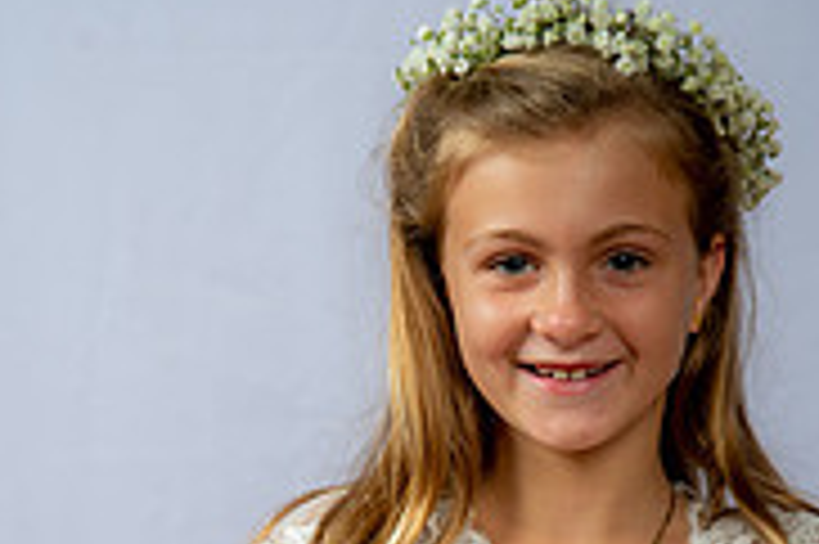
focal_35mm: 173
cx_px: 524
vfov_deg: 7.8
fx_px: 3932
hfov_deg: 11.9
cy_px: 661
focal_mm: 70
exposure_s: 1/200
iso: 250
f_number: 6.3
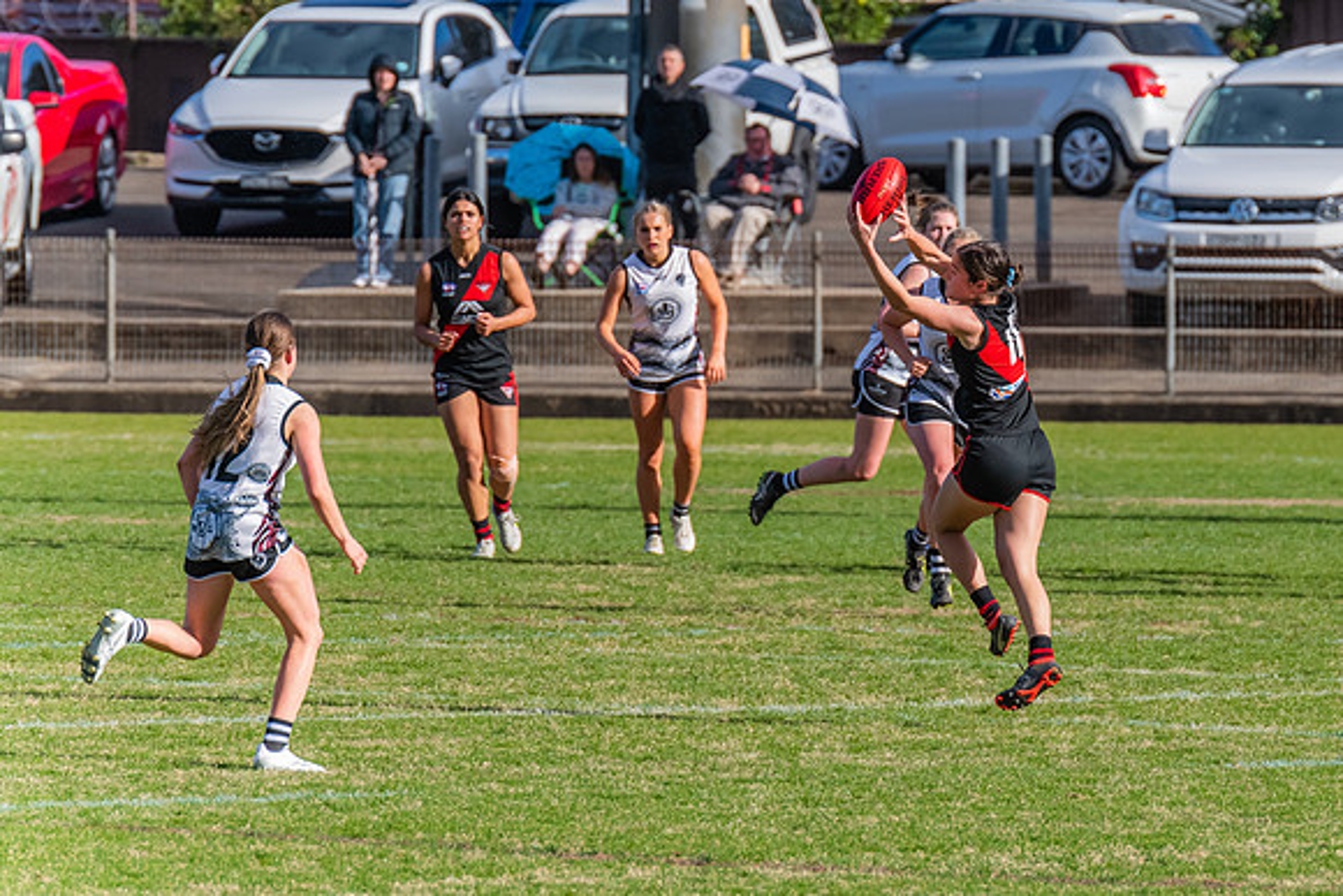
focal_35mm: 636
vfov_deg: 2.2
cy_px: 328
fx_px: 23740
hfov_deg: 3.2
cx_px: 1017
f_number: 9
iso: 800
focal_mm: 420
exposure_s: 1/1250
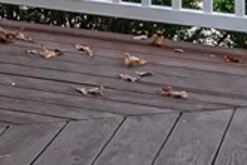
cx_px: -307
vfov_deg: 8.1
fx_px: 1078
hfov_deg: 11.3
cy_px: -232
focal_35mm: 157
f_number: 8
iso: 800
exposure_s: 1/8
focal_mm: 24
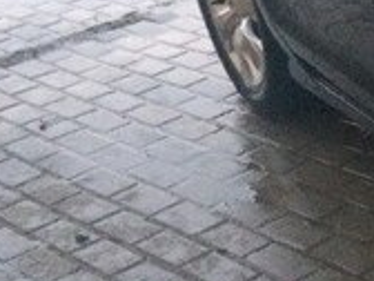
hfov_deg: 14.6
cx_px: 721
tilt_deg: -30.6
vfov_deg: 13.0
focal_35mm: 114
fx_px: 1232
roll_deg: +5.7
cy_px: 184
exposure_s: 1/17
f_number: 2.2
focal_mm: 4.15
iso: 400
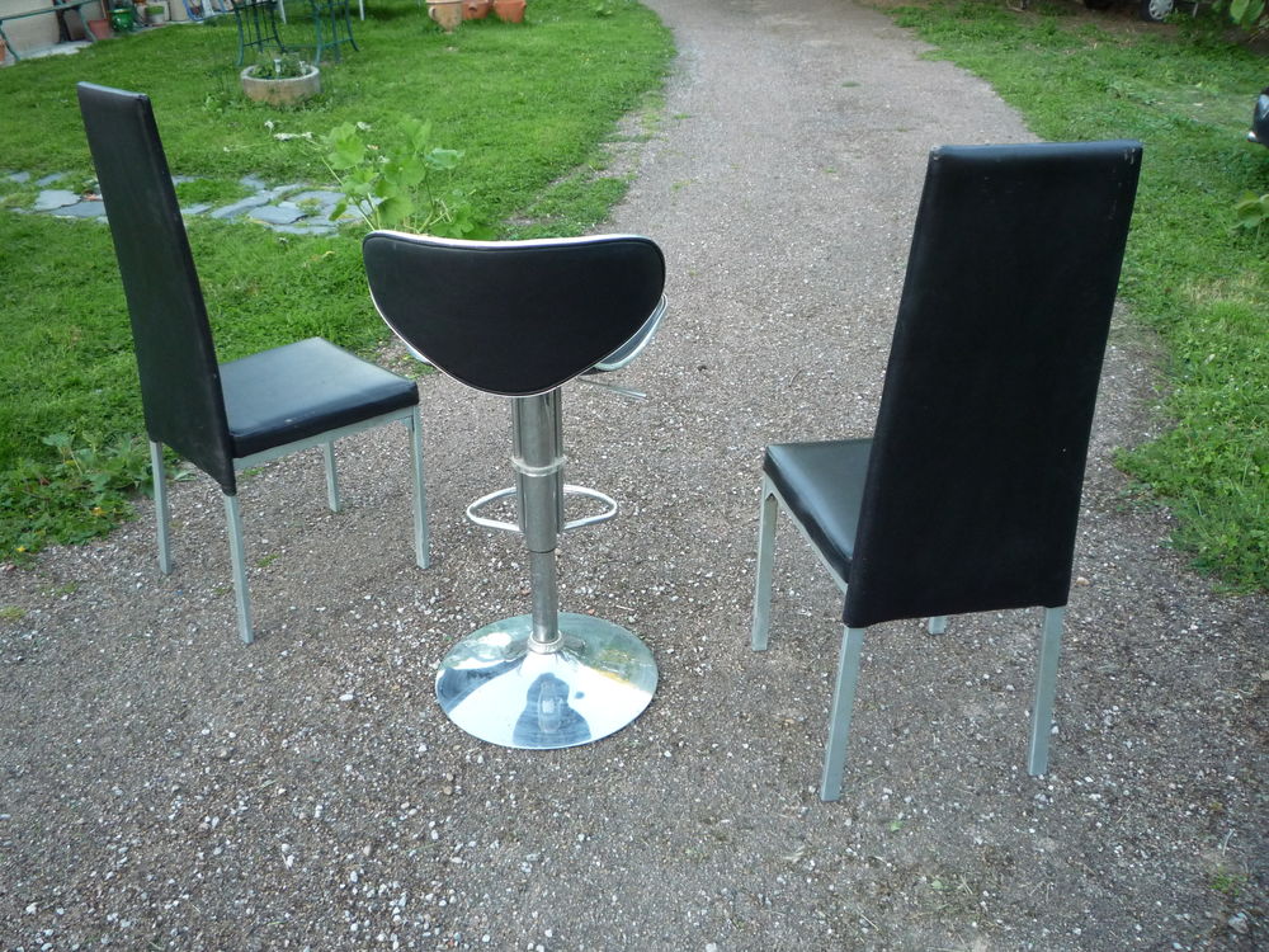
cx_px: 634
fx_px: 1100
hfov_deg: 60.0
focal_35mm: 30
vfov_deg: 46.8
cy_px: 476
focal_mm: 5.2
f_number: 3.3
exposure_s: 1/30
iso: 250
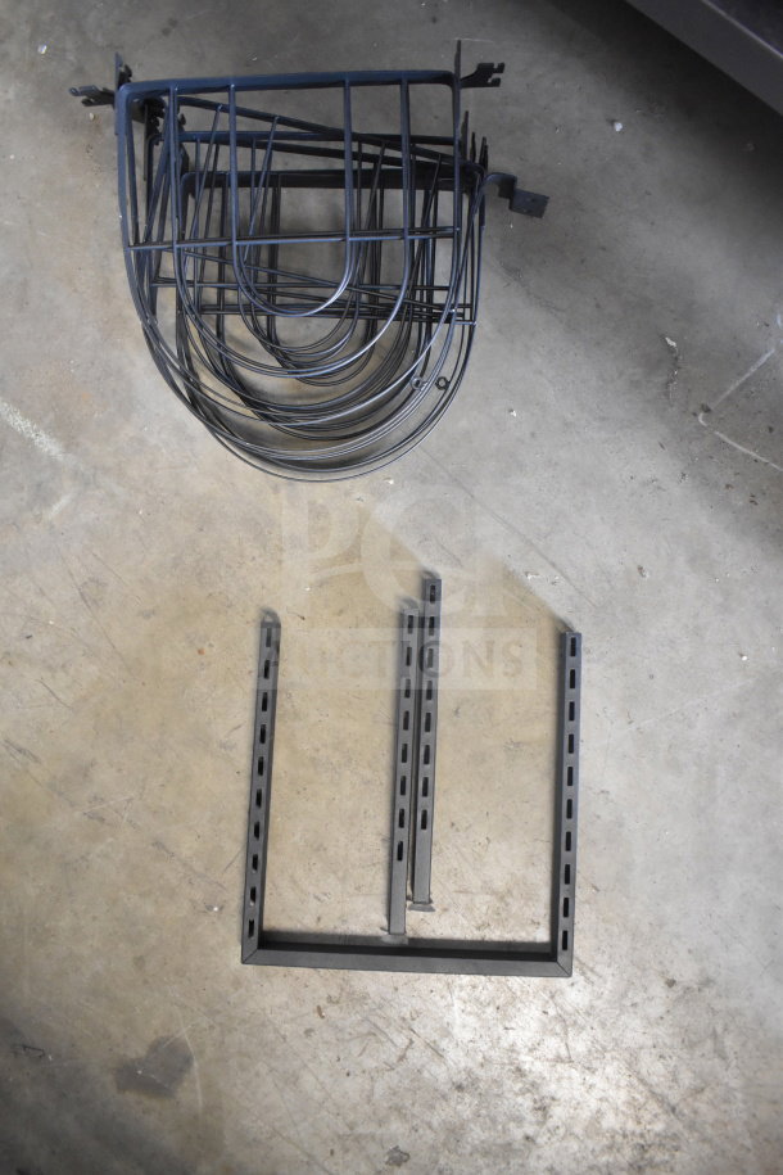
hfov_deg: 47.9
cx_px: 392
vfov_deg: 67.4
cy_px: 588
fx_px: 881
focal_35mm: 27
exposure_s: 1/30
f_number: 3.5
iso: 2800
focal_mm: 18
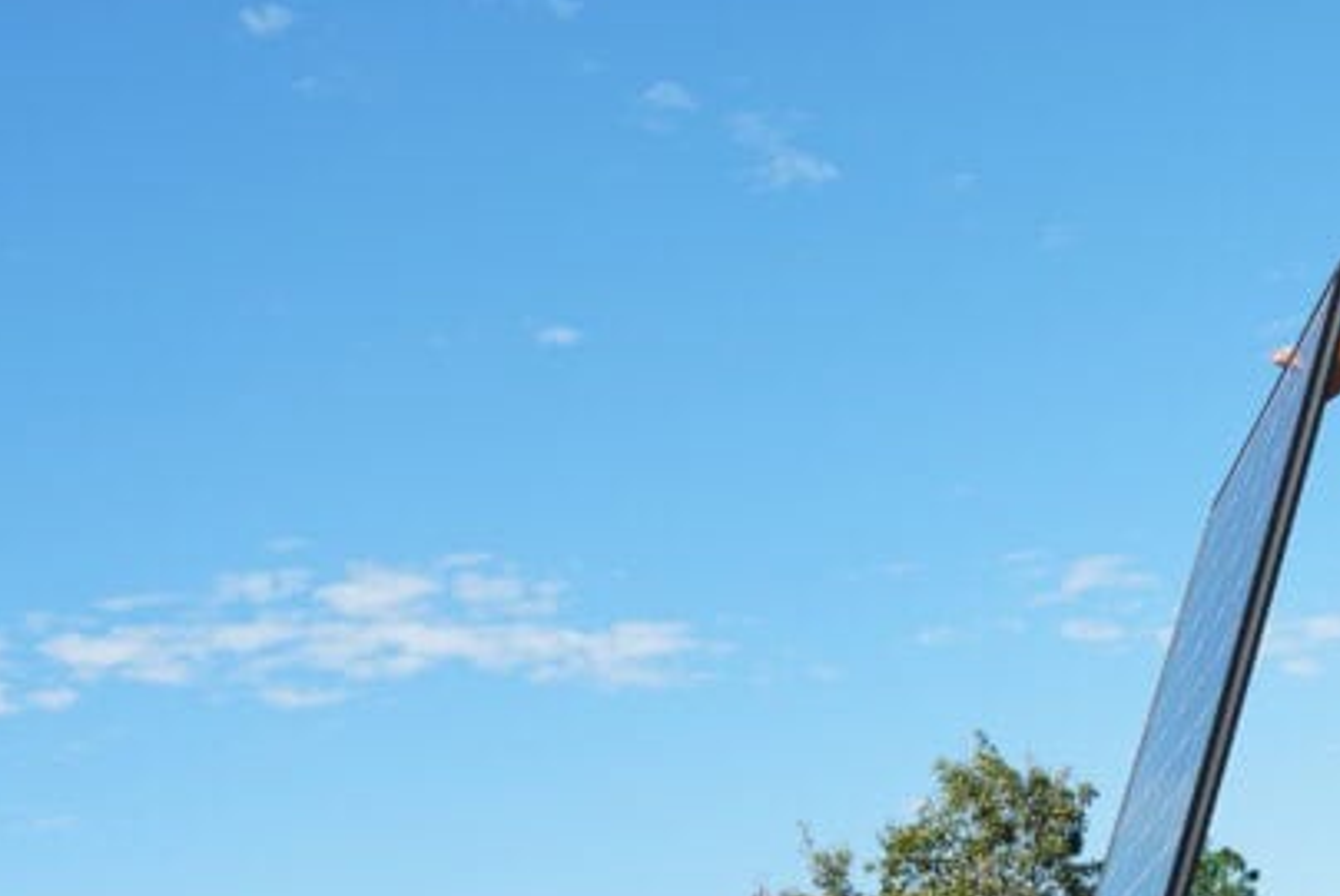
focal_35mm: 76
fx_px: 2831
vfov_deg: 17.8
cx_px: 1459
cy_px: 732
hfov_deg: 24.9
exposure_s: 1/640
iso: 100
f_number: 5
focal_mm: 20
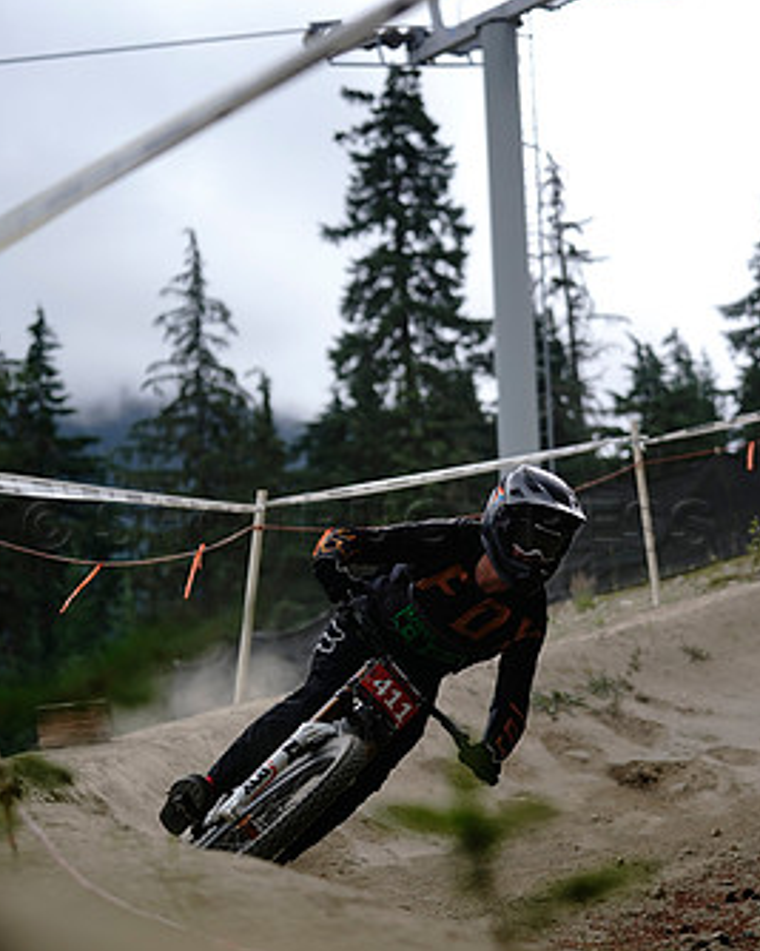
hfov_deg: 16.9
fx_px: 2560
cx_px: 381
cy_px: 513
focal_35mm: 91
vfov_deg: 21.0
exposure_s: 1/1600
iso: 200
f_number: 2.8
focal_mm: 72
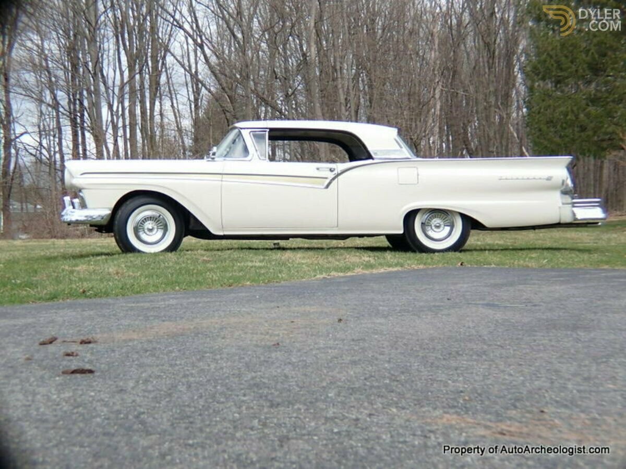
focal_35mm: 47
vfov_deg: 30.9
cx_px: 313
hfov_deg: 40.4
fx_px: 850
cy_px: 234
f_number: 4.5
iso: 100
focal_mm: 8.4
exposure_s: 1/250
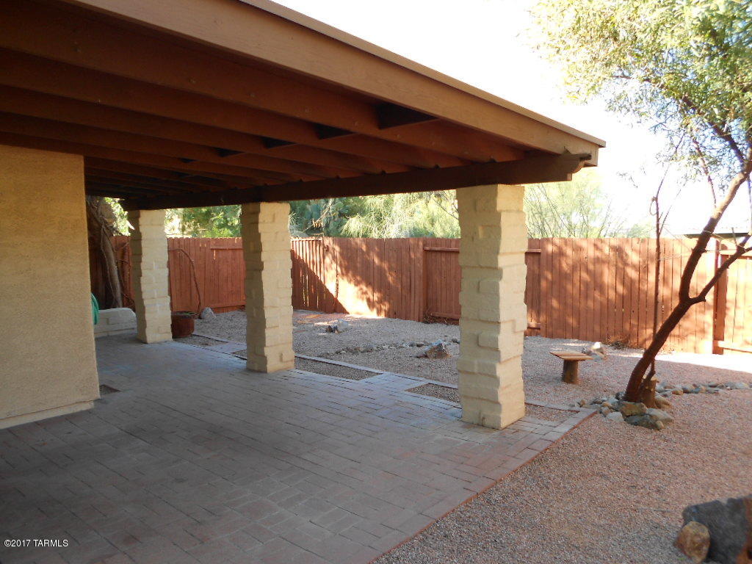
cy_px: 282
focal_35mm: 26
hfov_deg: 67.3
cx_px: 376
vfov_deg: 53.1
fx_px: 565
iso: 80
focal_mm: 4.6
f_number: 3.2
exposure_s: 1/80
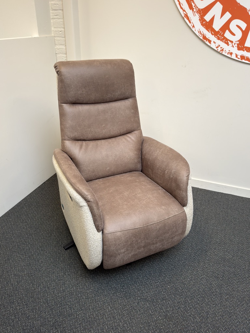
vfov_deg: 63.4
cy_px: 166
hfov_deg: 49.7
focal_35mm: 28
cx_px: 125
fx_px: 270
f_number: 1.78
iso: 80
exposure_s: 1/50
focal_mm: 6.76
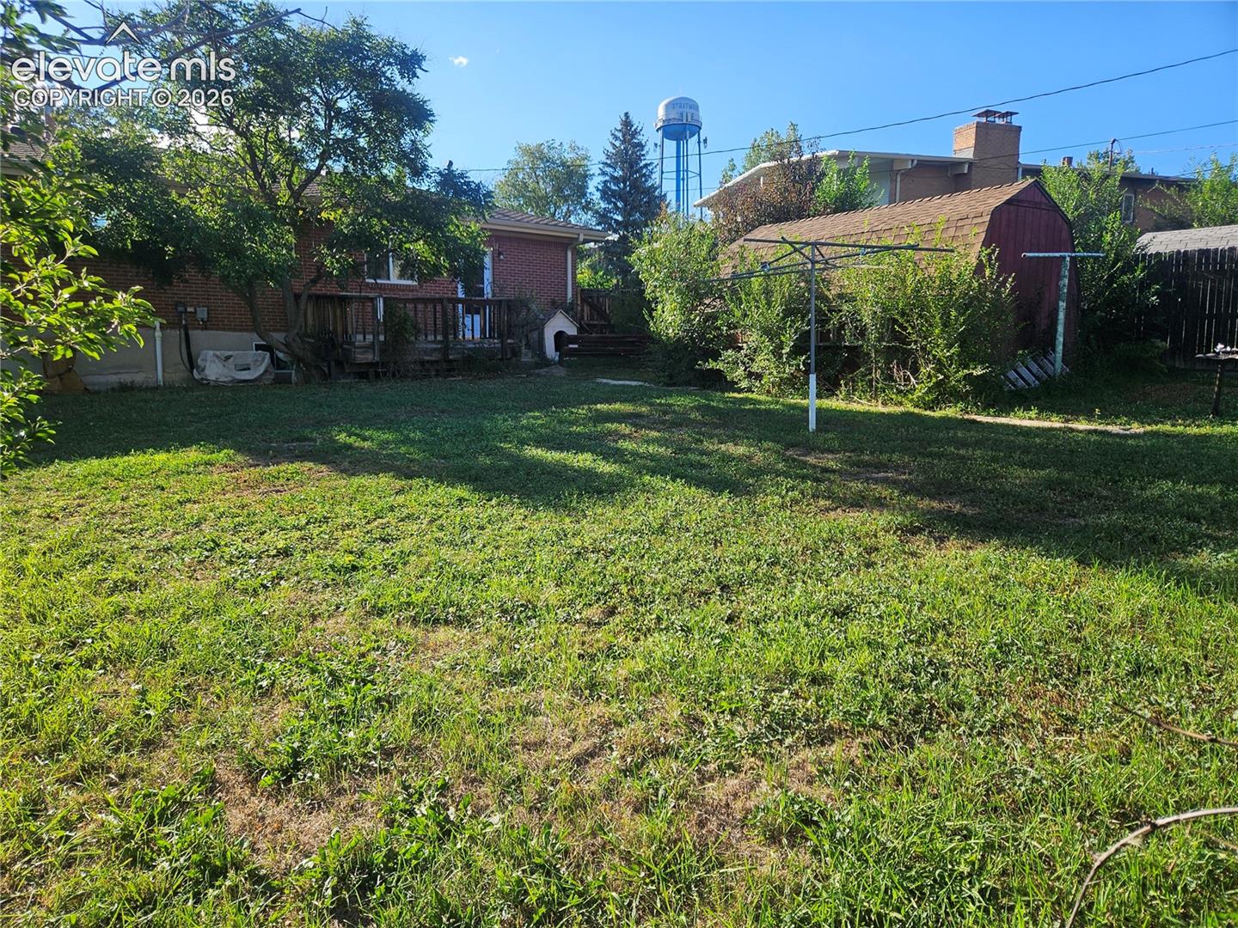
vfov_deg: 58.9
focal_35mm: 23
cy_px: 464
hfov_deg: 73.9
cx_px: 619
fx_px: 823
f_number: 1.8
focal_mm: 5.4
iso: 25
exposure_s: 1/784
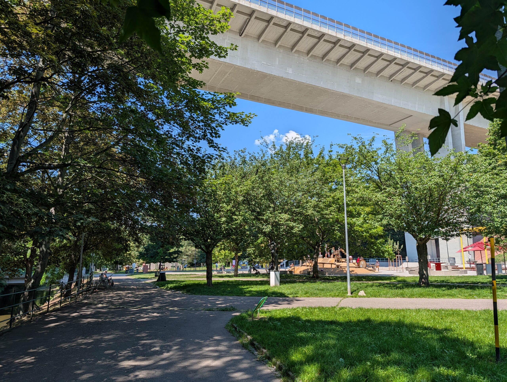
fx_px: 352
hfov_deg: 71.5
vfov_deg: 56.9
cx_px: 254
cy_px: 191
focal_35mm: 24
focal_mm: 6.9
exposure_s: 1/907
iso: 21
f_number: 1.68
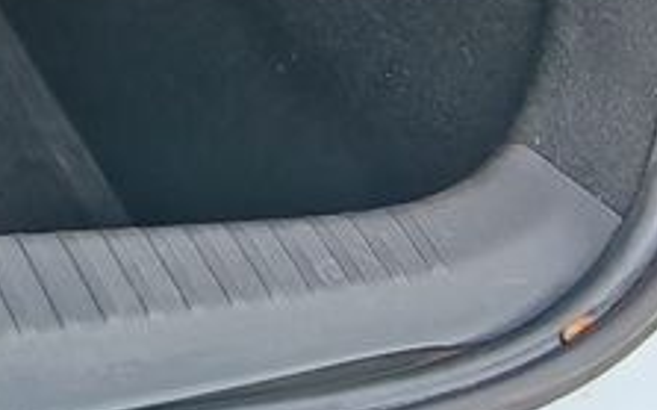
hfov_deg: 16.3
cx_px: -686
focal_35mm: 95
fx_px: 1700
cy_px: -165
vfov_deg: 13.1
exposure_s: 1/100
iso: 80
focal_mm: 1.82
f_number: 2
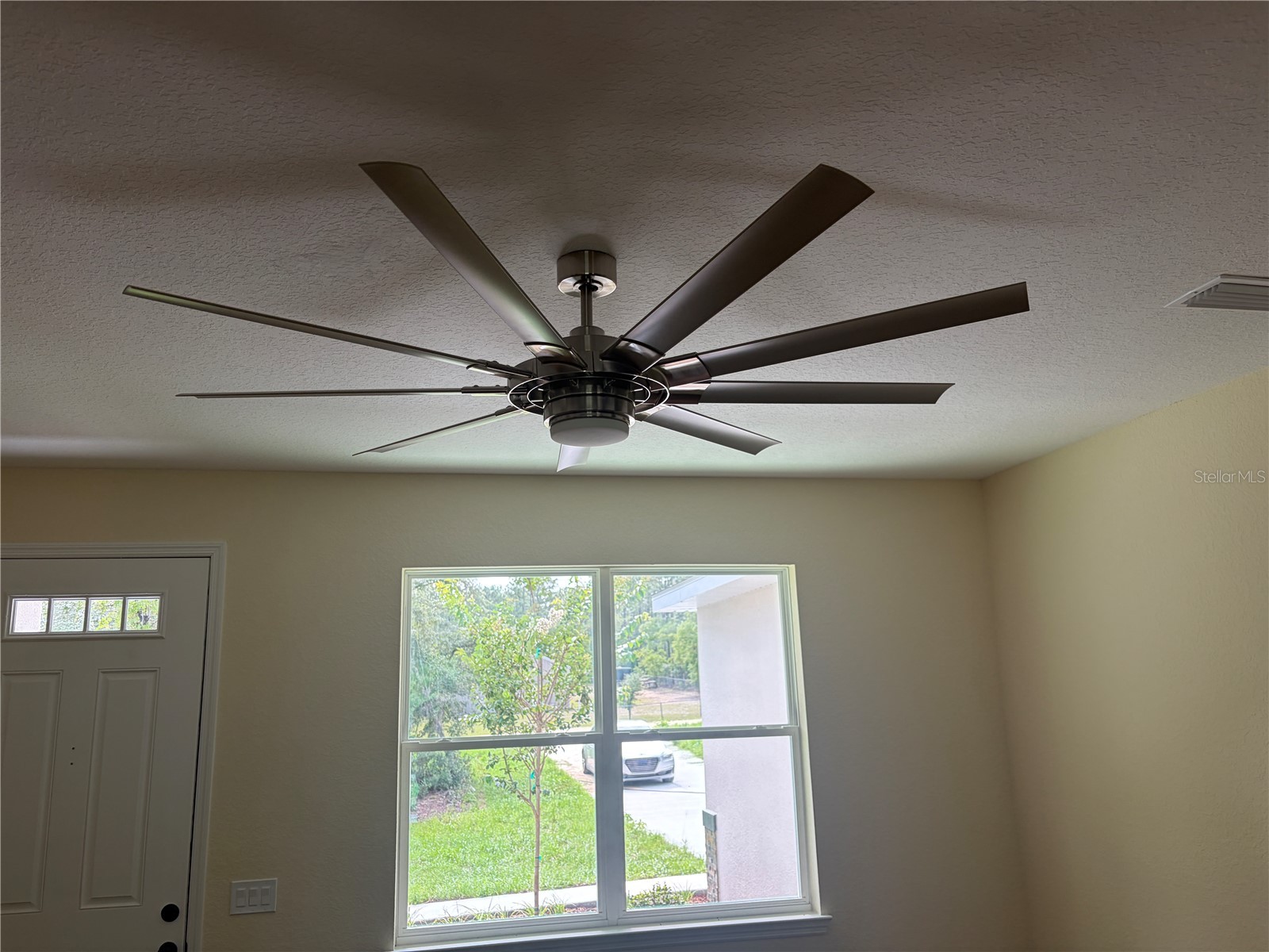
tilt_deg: +13.2
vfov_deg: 53.1
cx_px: 634
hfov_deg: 67.3
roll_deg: +0.8
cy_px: 476
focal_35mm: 26
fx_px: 953
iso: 40
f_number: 1.6
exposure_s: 1/121
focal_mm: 5.96
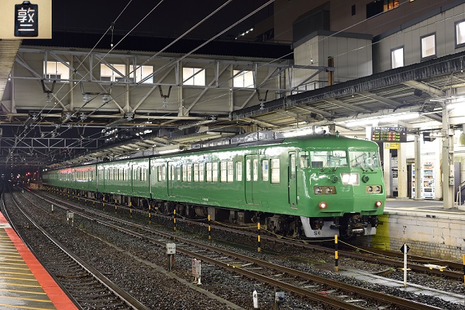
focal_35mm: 50
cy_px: 155
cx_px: 232
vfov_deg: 27.0
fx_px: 646
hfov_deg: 39.6
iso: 200
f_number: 8
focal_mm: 50
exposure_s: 1
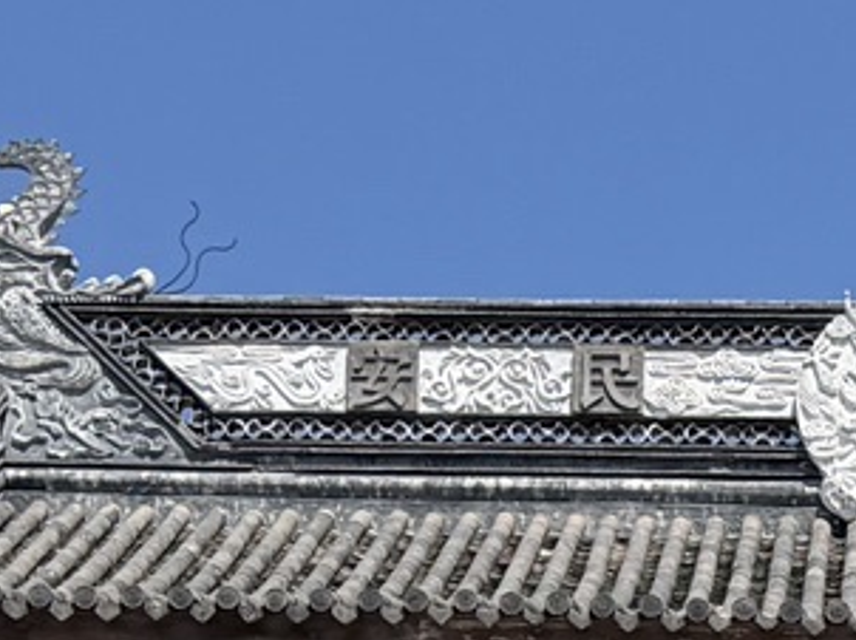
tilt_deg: +14.2
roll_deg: -0.2
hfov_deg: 12.3
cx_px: 913
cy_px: 1507
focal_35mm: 159
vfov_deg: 8.5
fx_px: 3929
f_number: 1.78
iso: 80
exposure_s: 1/4405
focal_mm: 6.76
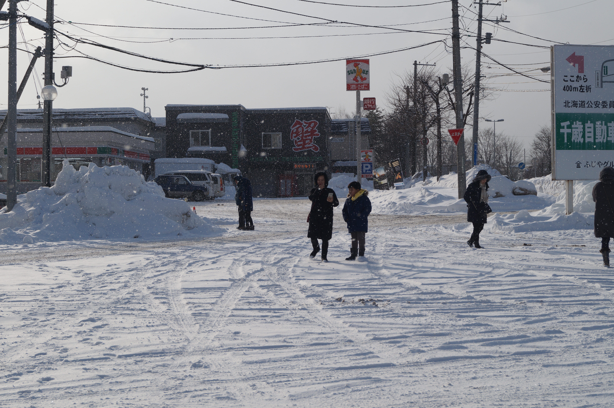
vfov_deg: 16.5
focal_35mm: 82
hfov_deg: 24.6
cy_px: 204
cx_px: 307
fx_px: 1406
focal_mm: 55
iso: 100
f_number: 9
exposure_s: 1/640
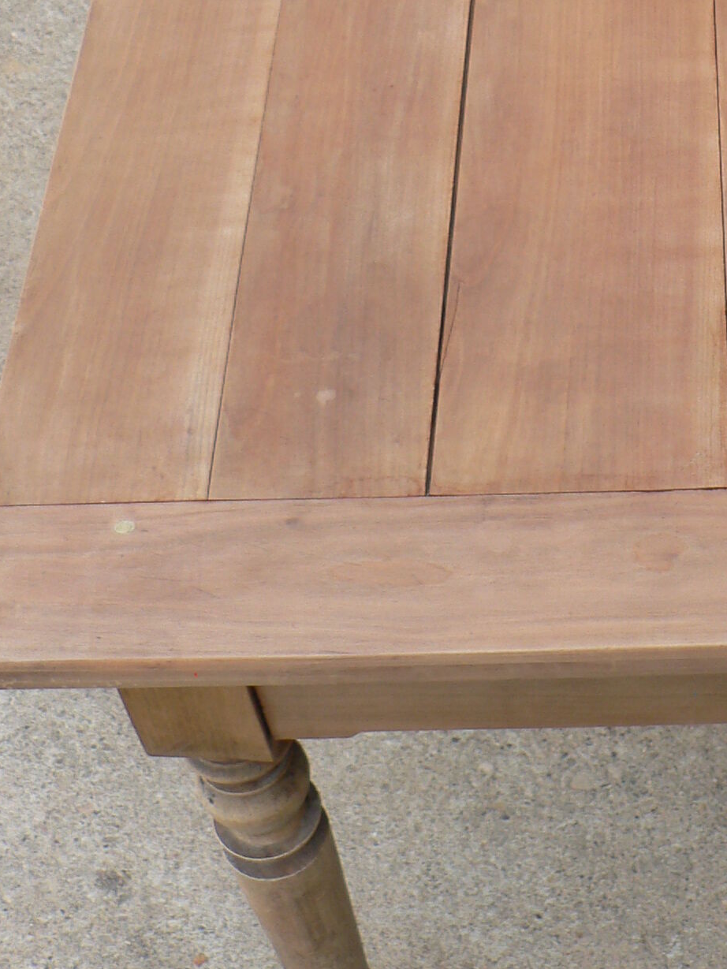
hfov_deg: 19.2
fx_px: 2100
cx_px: 696
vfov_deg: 25.6
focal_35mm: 75
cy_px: 226
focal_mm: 6
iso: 80
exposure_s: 1/200
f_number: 2.8
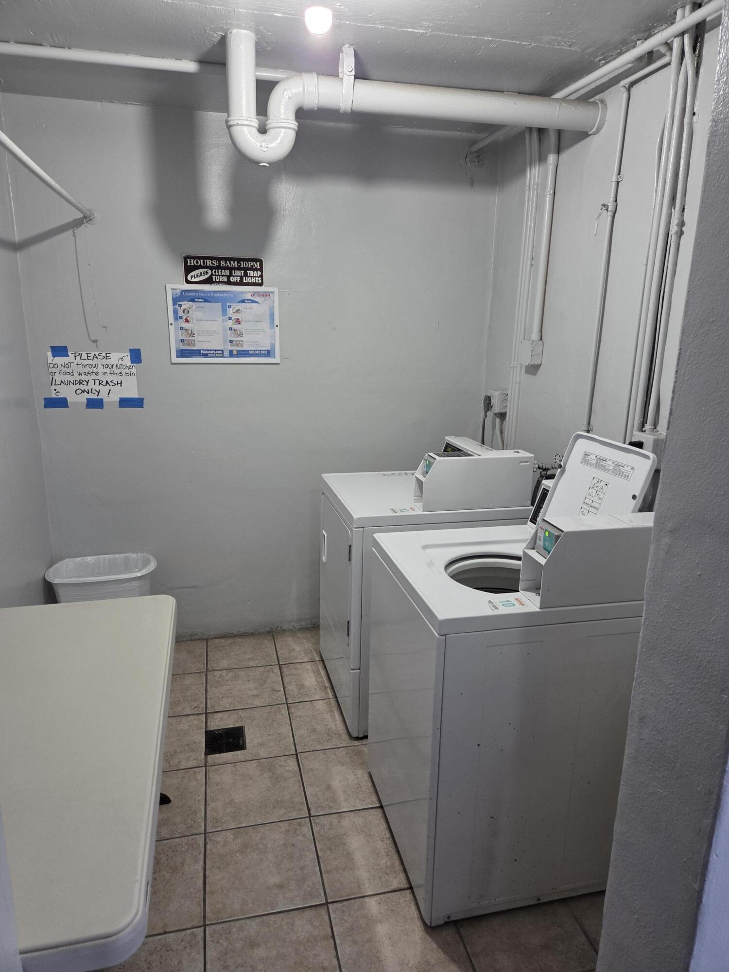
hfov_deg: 58.9
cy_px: 486
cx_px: 364
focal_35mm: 23
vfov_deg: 73.9
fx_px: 646
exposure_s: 1/120
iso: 250
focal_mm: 5.4
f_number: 1.8
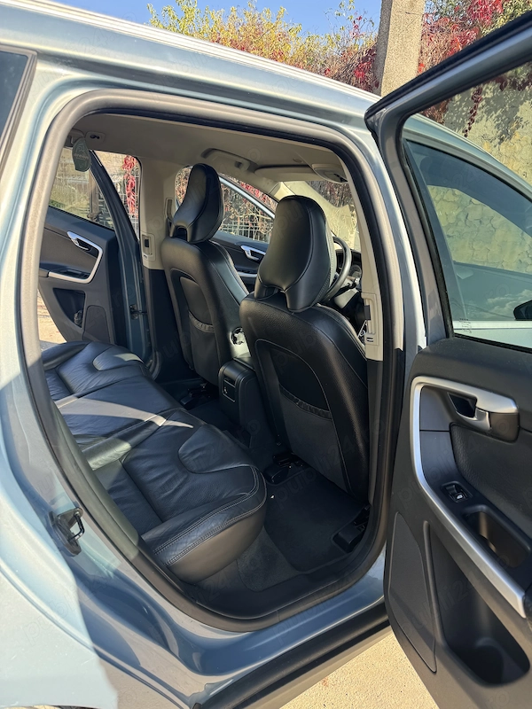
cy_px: 354
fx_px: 492
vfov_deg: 71.6
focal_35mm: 24
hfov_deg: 56.8
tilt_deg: -15.7
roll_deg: -3.8
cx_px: 266
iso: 80
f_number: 1.78
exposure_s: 1/368
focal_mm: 6.76
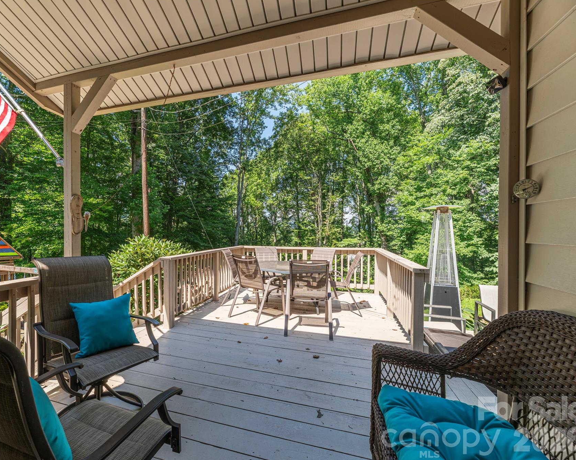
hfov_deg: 92.2
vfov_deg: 80.4
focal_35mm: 16
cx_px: 237
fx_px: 273
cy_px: 230
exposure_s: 1/800
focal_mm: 14
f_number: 8
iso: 320
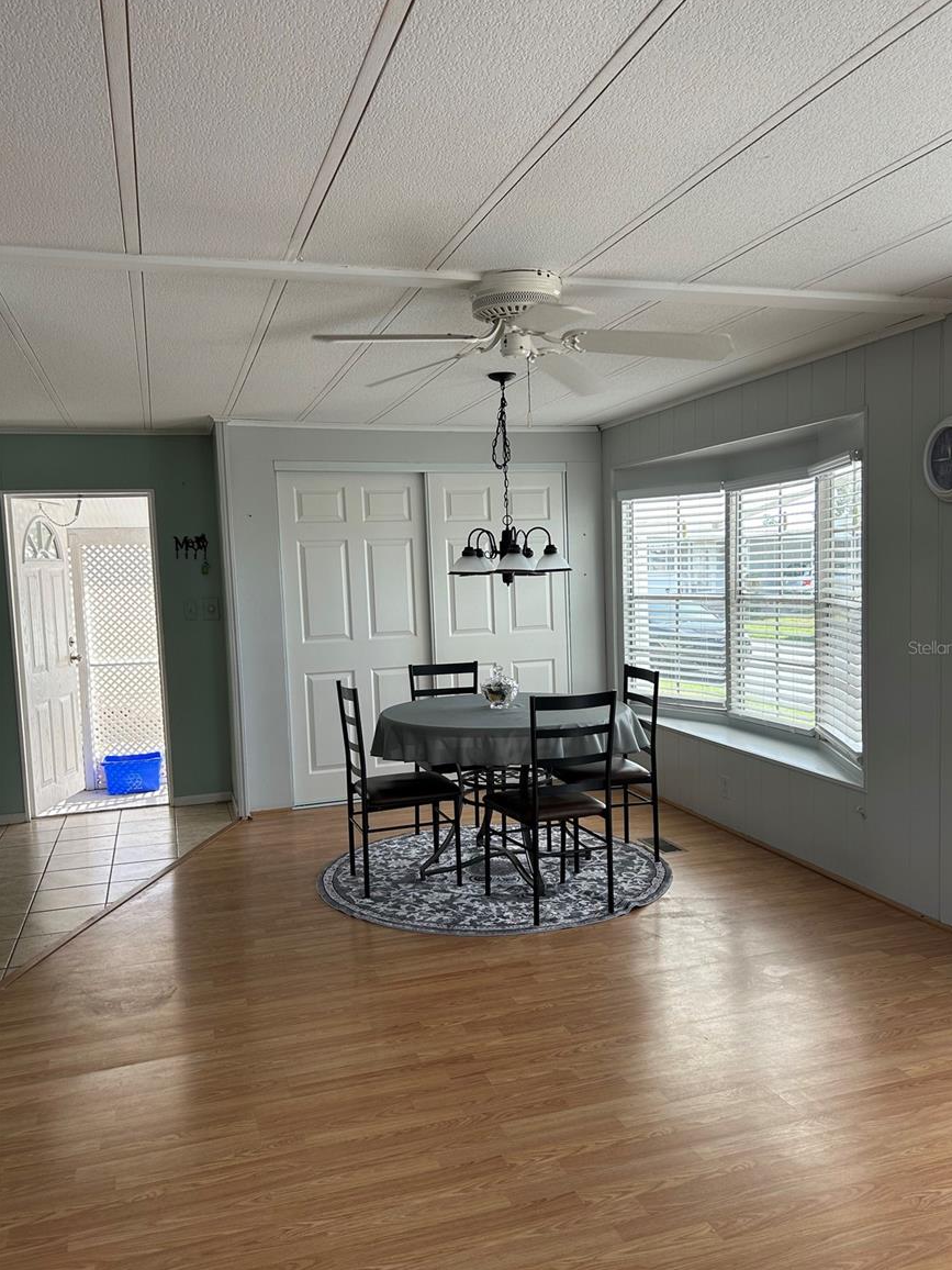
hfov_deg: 51.3
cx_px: 492
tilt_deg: -5.1
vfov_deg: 65.3
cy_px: 647
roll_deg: +1.7
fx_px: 990
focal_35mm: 27
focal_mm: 5.7
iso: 40
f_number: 1.5
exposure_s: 1/176
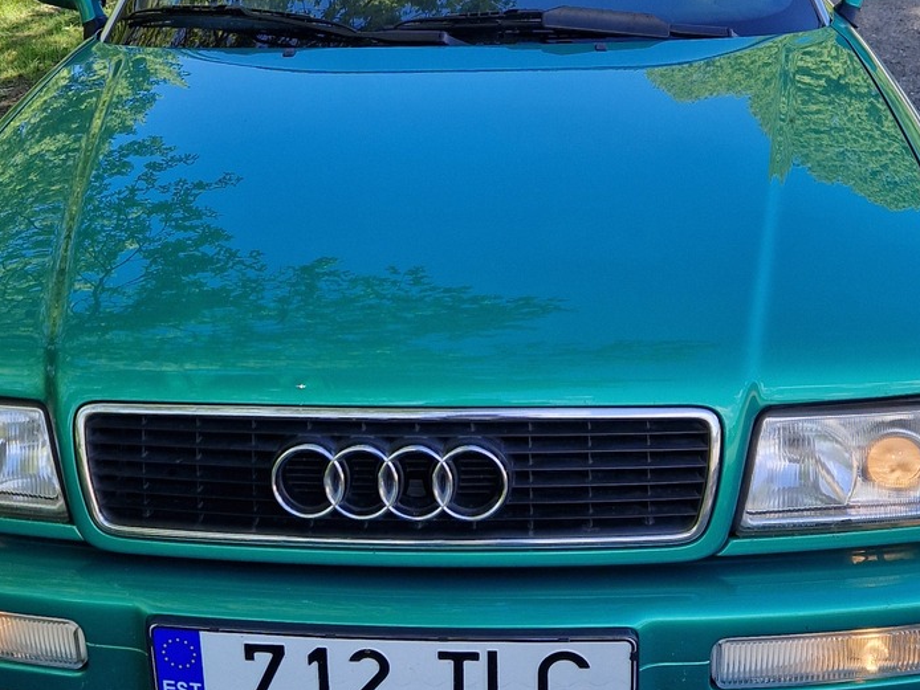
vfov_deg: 26.9
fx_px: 1409
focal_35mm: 53
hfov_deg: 36.1
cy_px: 122
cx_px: 390
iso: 50
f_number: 1.8
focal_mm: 5.4
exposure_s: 1/495
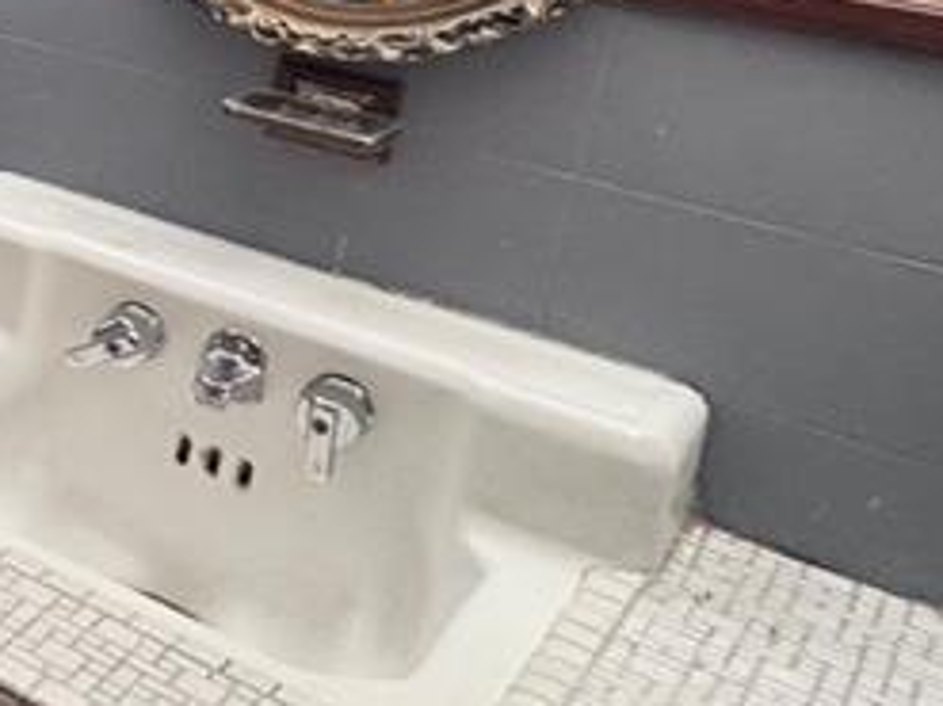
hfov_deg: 21.6
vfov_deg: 23.8
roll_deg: -3.7
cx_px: -752
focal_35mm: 58
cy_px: -53
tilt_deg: -13.7
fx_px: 1579
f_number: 2.2
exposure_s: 1/60
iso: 160
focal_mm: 2.22
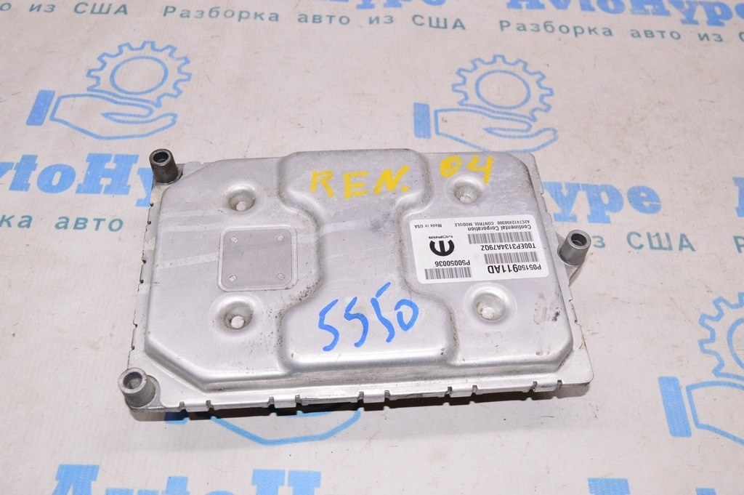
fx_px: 712
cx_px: 372
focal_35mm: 34
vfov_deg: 38.3
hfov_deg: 55.1
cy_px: 248
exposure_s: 1/160
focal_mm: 23
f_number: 8
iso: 1600
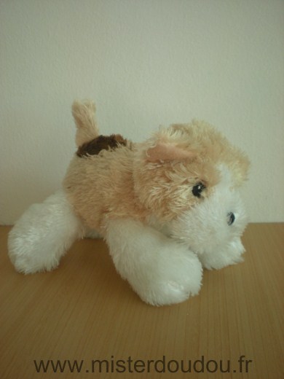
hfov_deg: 37.7
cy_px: 190
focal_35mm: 38
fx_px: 416
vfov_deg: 49.0
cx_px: 142
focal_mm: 6.3
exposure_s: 1/59
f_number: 3.1
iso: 154
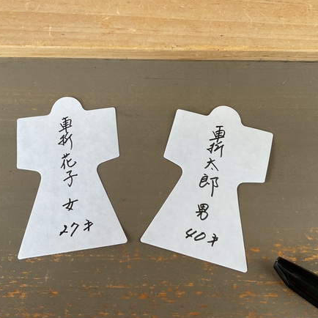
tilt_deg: -65.1
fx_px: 364
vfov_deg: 47.2
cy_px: 161
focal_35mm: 35
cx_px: 149
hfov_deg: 47.2
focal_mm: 3
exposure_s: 1/120
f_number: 1.8
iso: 25
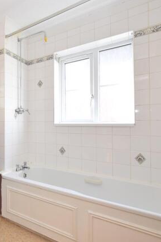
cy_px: 122
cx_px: -2
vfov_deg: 76.1
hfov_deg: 45.9
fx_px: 154
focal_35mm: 23
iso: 500
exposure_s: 1/10
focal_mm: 10
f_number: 9
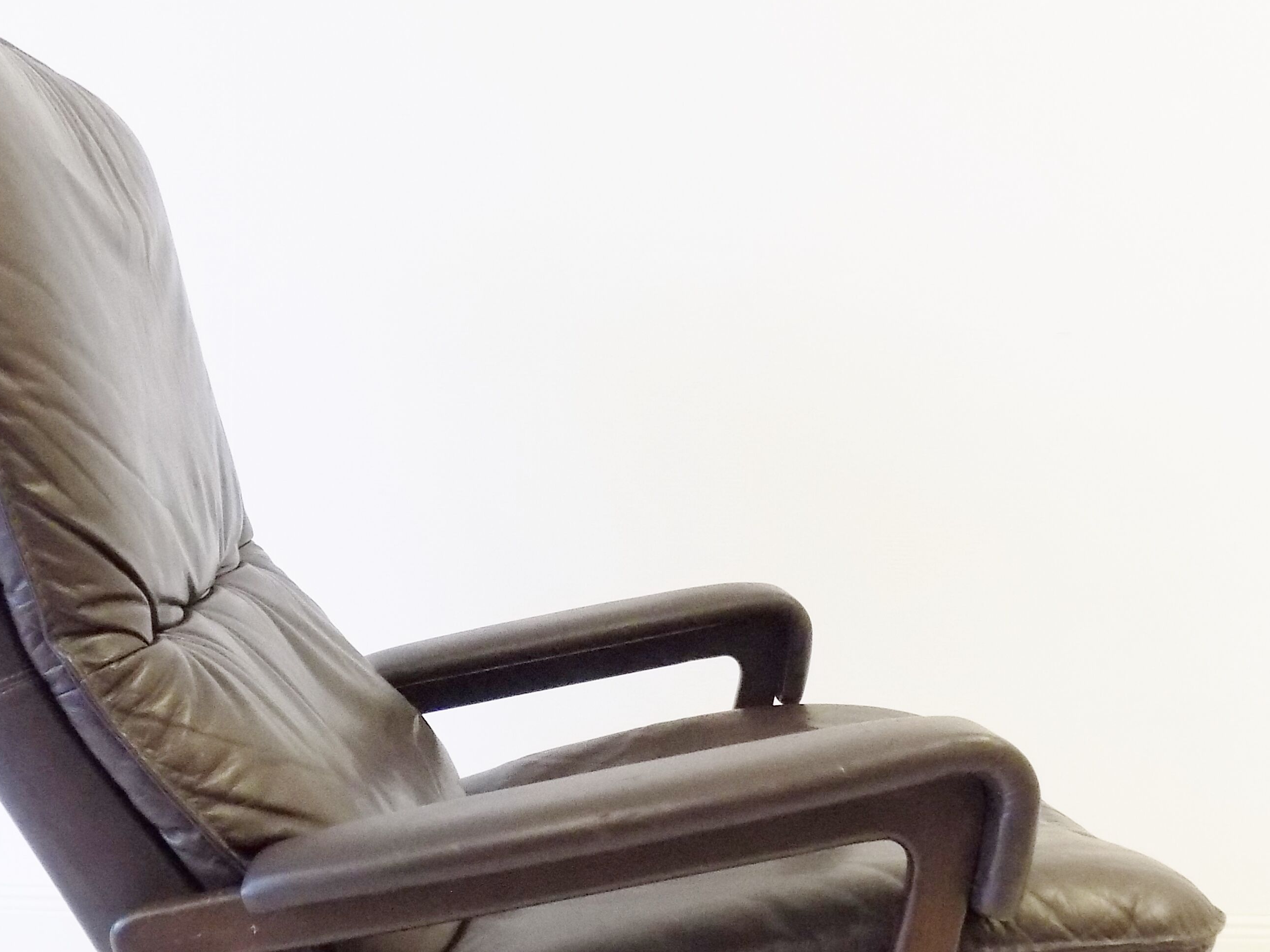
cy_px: 703
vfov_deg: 31.0
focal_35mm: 46
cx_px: 516
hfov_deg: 41.1
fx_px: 1688
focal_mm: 4
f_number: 3.1
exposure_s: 1/15
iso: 400
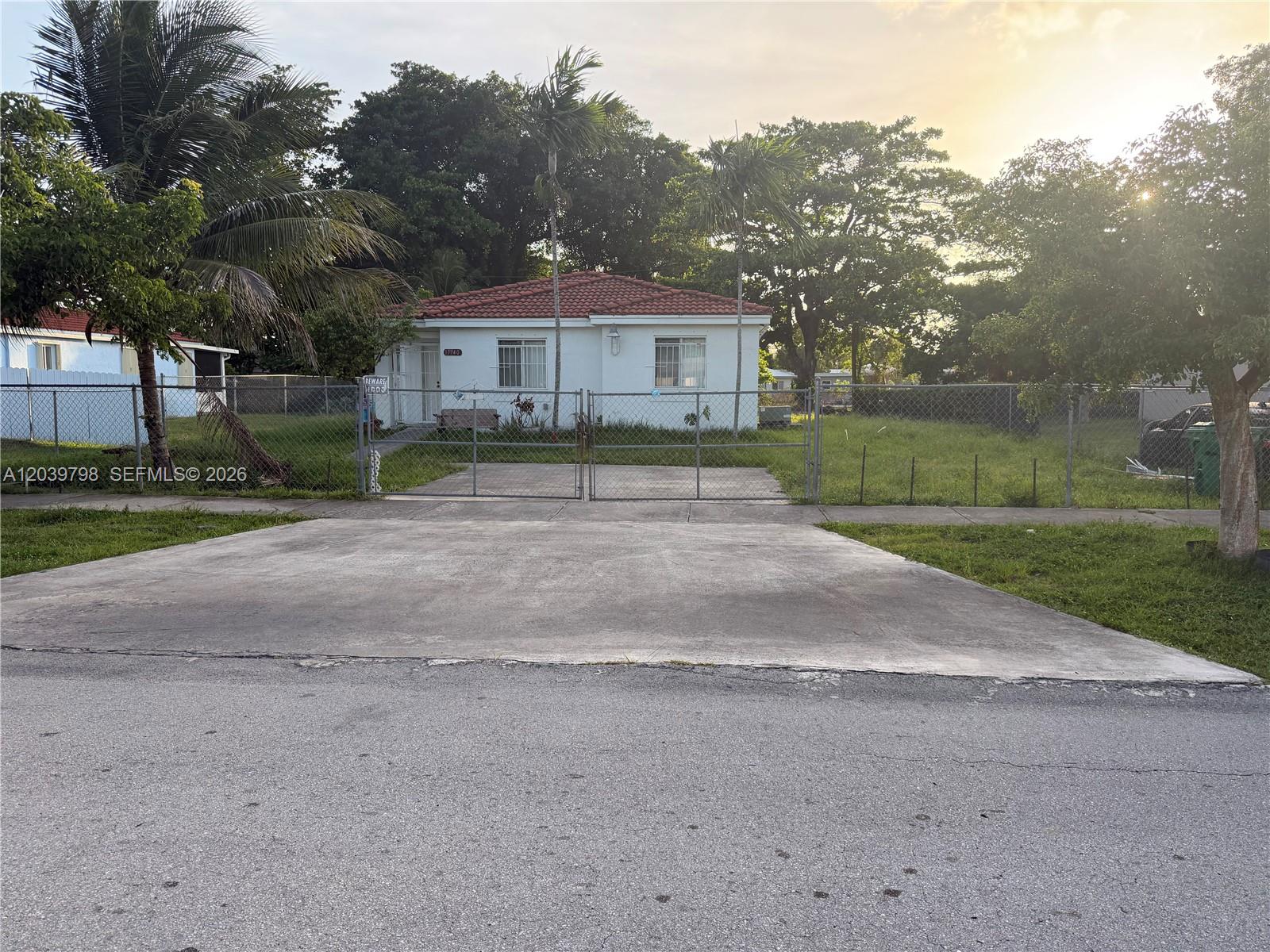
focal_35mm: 24
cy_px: 476
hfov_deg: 71.6
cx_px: 635
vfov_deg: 56.8
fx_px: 881
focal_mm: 6.76
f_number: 1.78
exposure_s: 1/1139
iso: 100
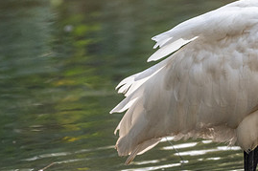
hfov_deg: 1.5
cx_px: 244
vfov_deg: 1.0
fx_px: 9690
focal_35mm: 1353
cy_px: 98
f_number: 5.6
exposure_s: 1/800
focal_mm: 500
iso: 1100
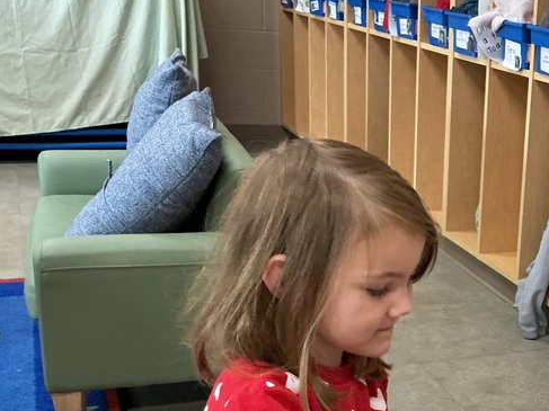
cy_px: 321
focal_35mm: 61
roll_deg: -5.7
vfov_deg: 23.7
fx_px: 967
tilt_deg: -19.0
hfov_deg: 29.4
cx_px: 558
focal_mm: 3
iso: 200
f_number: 1.8
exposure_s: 1/40
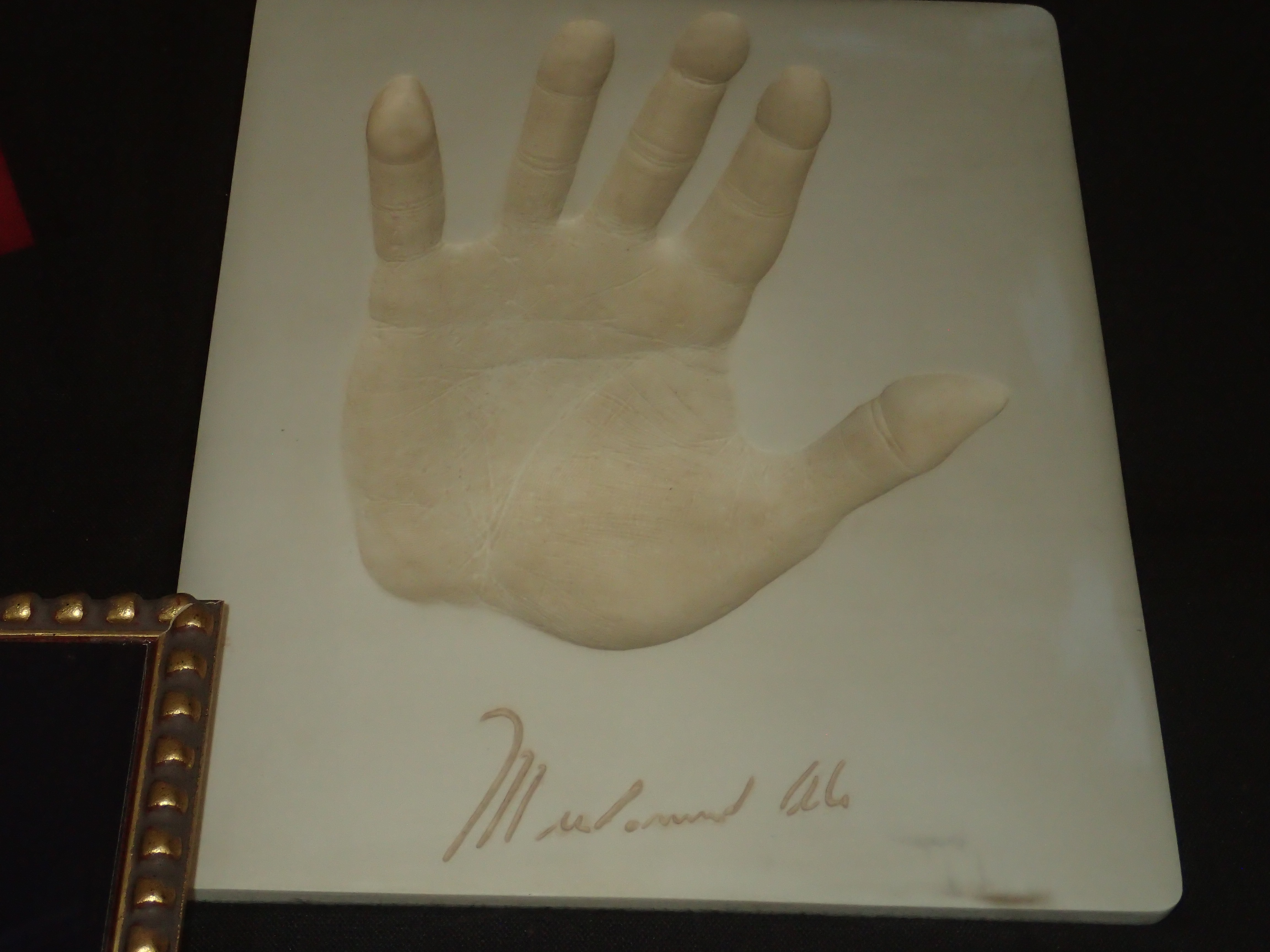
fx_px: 2238
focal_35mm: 61
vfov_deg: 24.0
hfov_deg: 31.7
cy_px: 476
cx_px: 635
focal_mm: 11.01
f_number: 10
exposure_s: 1/60
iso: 400
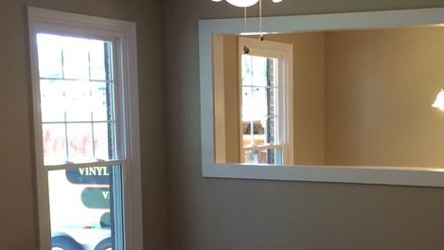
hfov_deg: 30.1
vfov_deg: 17.2
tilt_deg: -10.2
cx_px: 329
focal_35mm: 69
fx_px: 812
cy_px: 226
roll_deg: +0.5
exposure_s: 1/30
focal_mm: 4.15
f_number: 2.2
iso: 50
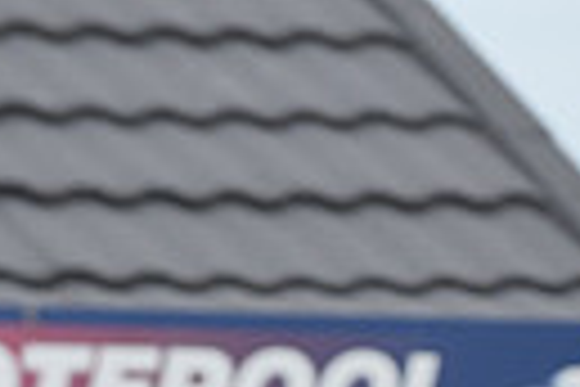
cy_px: 866
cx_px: 692
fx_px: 12662
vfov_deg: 1.7
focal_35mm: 786
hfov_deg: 2.6
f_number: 5.6
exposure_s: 1/1000
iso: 800
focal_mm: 175
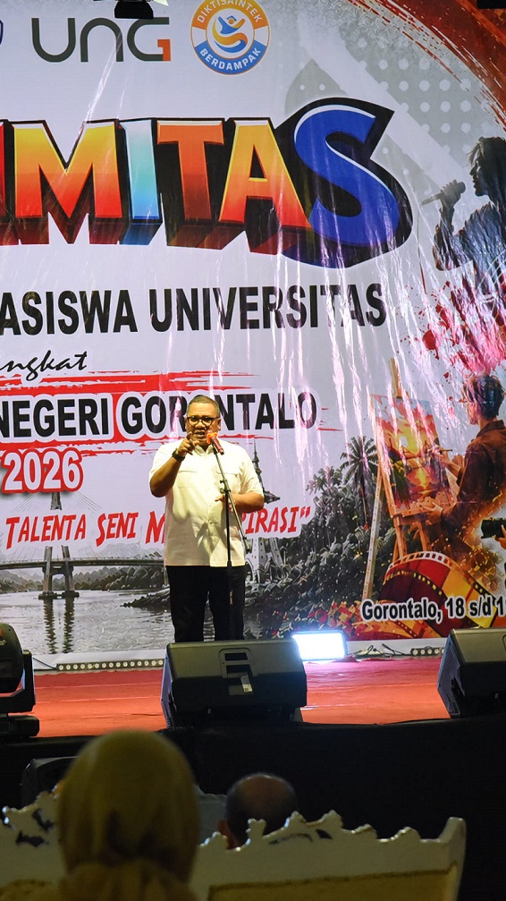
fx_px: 3580
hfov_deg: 8.1
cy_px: 449
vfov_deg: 14.3
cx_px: 118
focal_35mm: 150
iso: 6400
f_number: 5.6
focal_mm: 95
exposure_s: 1/200
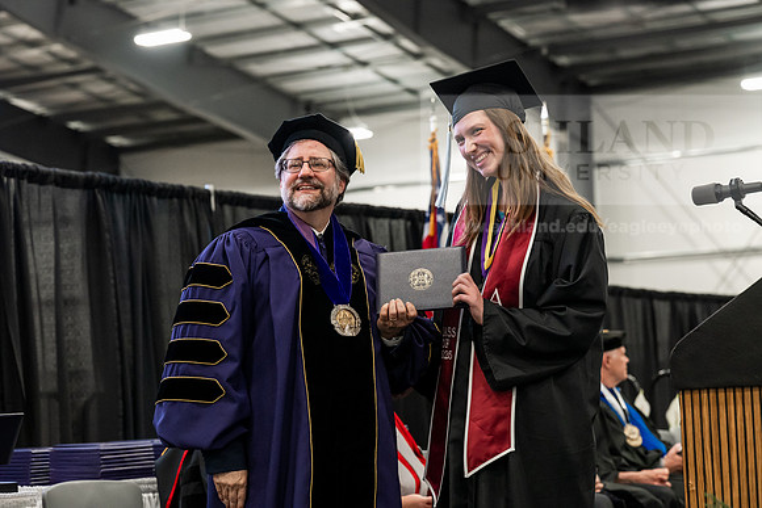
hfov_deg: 23.6
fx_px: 1821
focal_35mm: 86
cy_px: 254
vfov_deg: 15.9
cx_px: 381
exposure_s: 1/200
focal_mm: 86
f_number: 4.5
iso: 4000
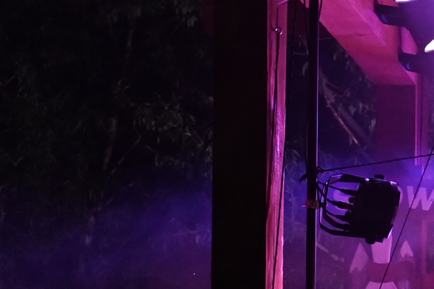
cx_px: 1097
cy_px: 317
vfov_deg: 5.1
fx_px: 3266
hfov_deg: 7.1
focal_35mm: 271
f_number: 2.8
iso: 2500
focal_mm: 42
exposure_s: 1/125
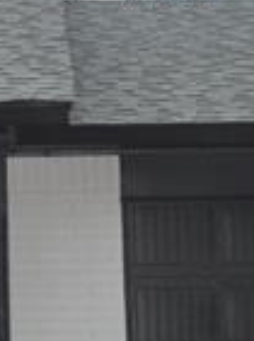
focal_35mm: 231
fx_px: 2270
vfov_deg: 8.6
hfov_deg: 6.0
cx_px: -463
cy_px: 99
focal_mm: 22
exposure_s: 1/100
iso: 400
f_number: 3.8
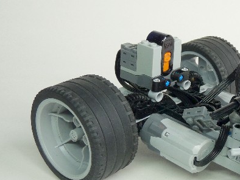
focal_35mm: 65
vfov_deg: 22.5
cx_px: 231
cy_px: 105
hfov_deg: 28.3
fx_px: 450
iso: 100
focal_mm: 5.8
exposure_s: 1/40
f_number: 3
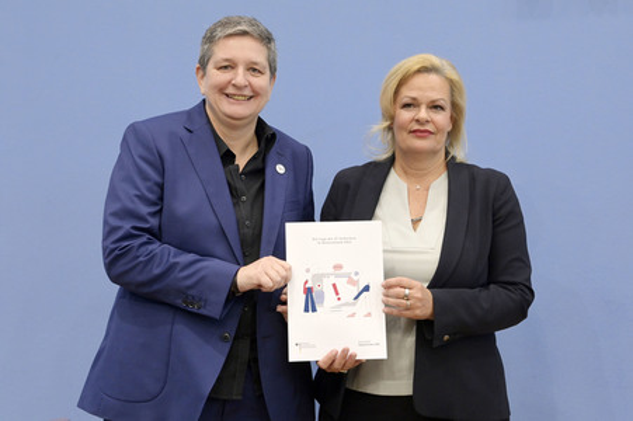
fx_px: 1089
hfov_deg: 32.4
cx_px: 316
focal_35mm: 62
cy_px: 210
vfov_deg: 21.9
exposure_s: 1/320
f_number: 8
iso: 5000
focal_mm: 62
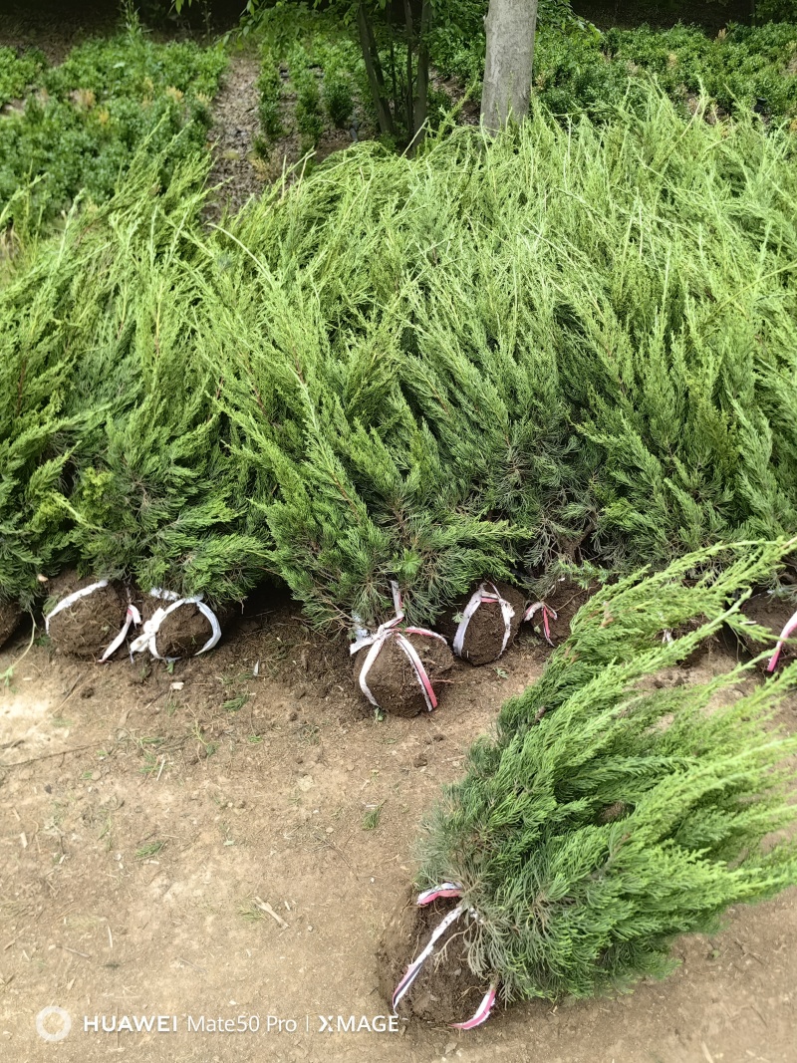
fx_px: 829
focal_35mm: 27
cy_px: 532
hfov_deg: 51.3
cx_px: 398
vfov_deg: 65.3
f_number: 2
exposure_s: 1/941
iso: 160
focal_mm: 5.75
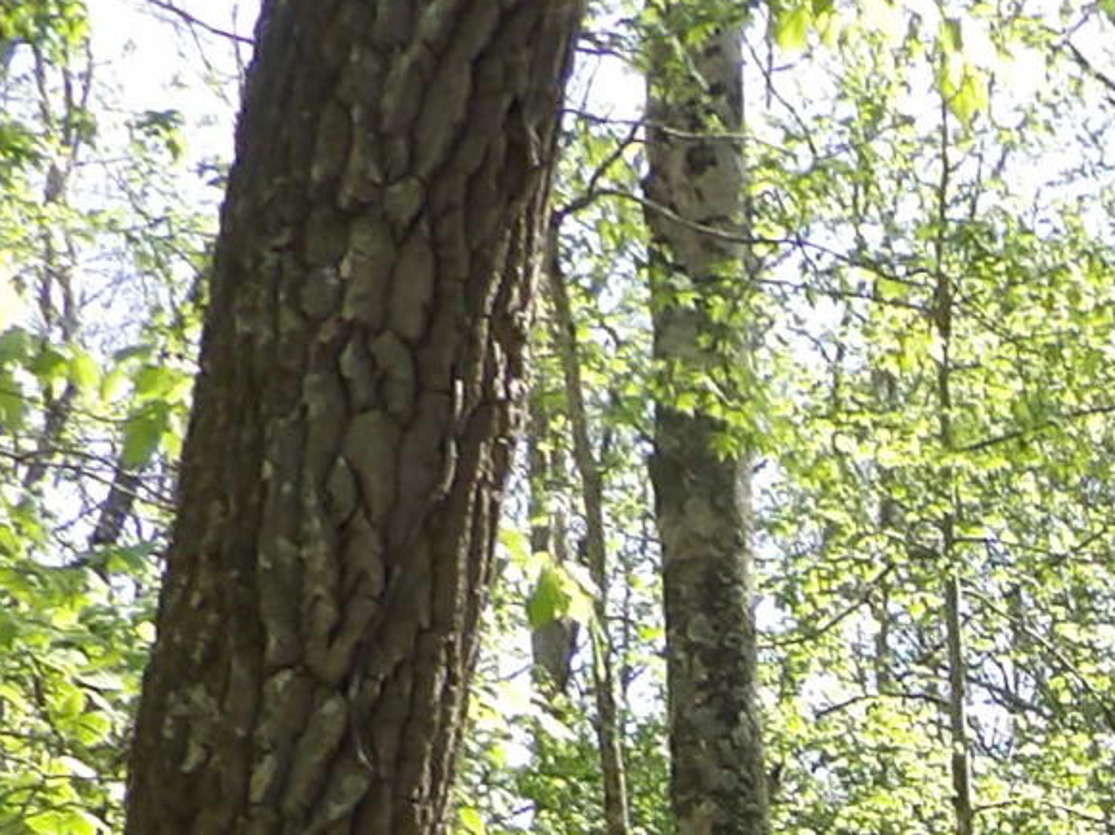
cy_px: 1873
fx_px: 3992
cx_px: 1915
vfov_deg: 10.6
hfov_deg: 14.3
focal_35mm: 124
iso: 100
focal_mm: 4.3
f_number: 3.2
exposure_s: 1/182
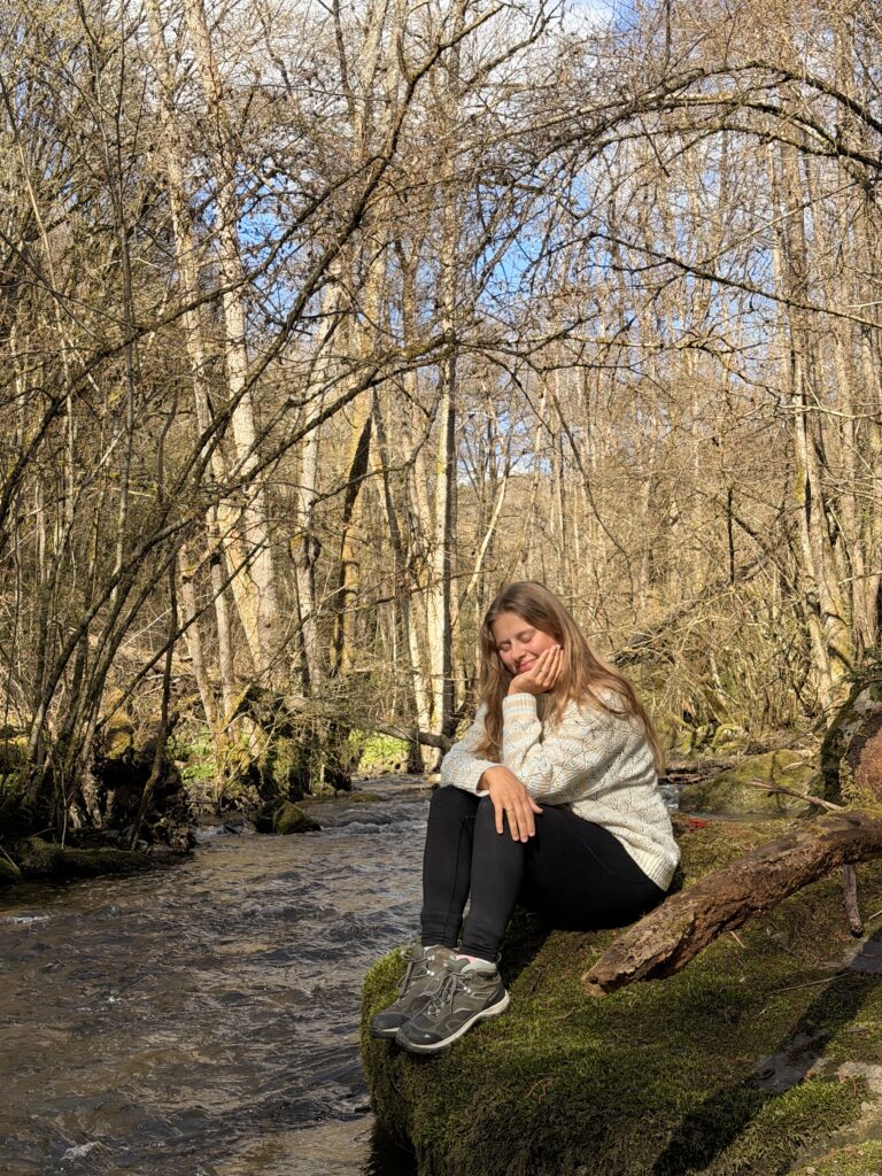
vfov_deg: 39.7
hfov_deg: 30.3
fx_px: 1631
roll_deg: +2.6
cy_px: 588
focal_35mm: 48
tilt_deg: +4.7
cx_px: 441
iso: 64
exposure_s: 1/1307
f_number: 1.78
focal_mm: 6.76
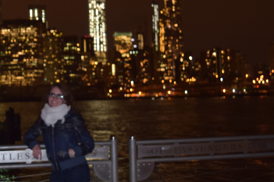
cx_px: 39
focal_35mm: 66
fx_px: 503
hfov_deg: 29.5
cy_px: 84
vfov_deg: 20.6
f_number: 3.8
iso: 800
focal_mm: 21
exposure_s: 1/10
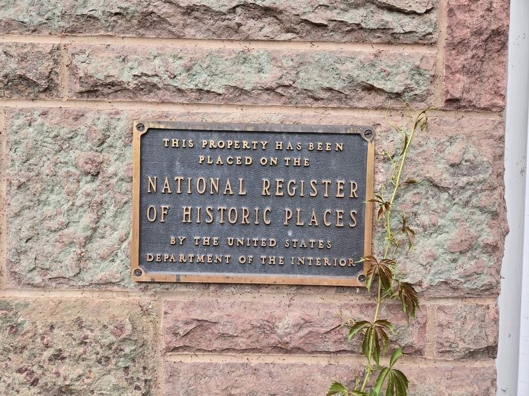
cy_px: 198
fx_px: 351
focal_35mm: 23
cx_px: 264
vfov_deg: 58.9
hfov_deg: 73.9
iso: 25
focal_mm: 5.4
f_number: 1.8
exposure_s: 1/193
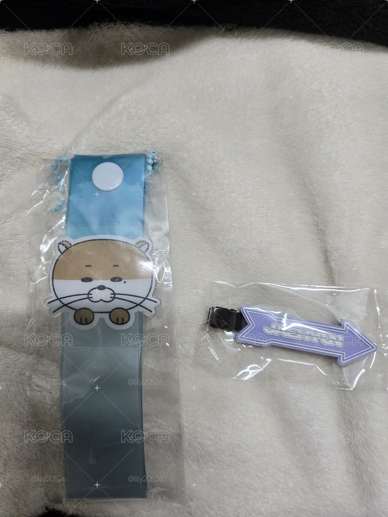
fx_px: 344
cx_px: 194
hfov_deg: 58.9
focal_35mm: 23
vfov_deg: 73.9
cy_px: 258
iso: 250
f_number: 1.8
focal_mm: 5.4
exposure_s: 1/120
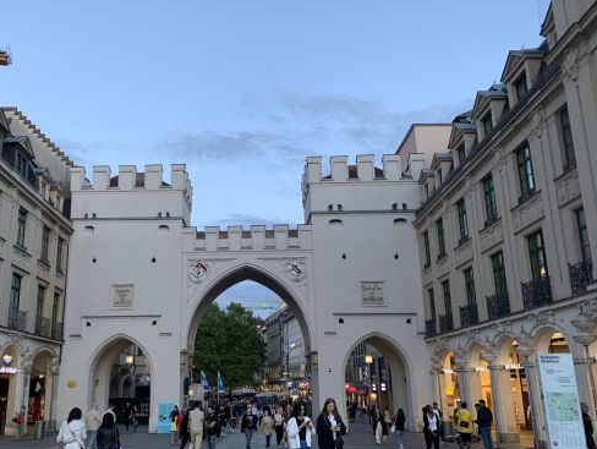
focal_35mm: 32
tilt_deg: +14.9
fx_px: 552
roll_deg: +0.0
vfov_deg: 44.1
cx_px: 261
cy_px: 261
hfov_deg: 56.6
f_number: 1.8
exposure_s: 1/121
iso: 80
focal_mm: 4.25
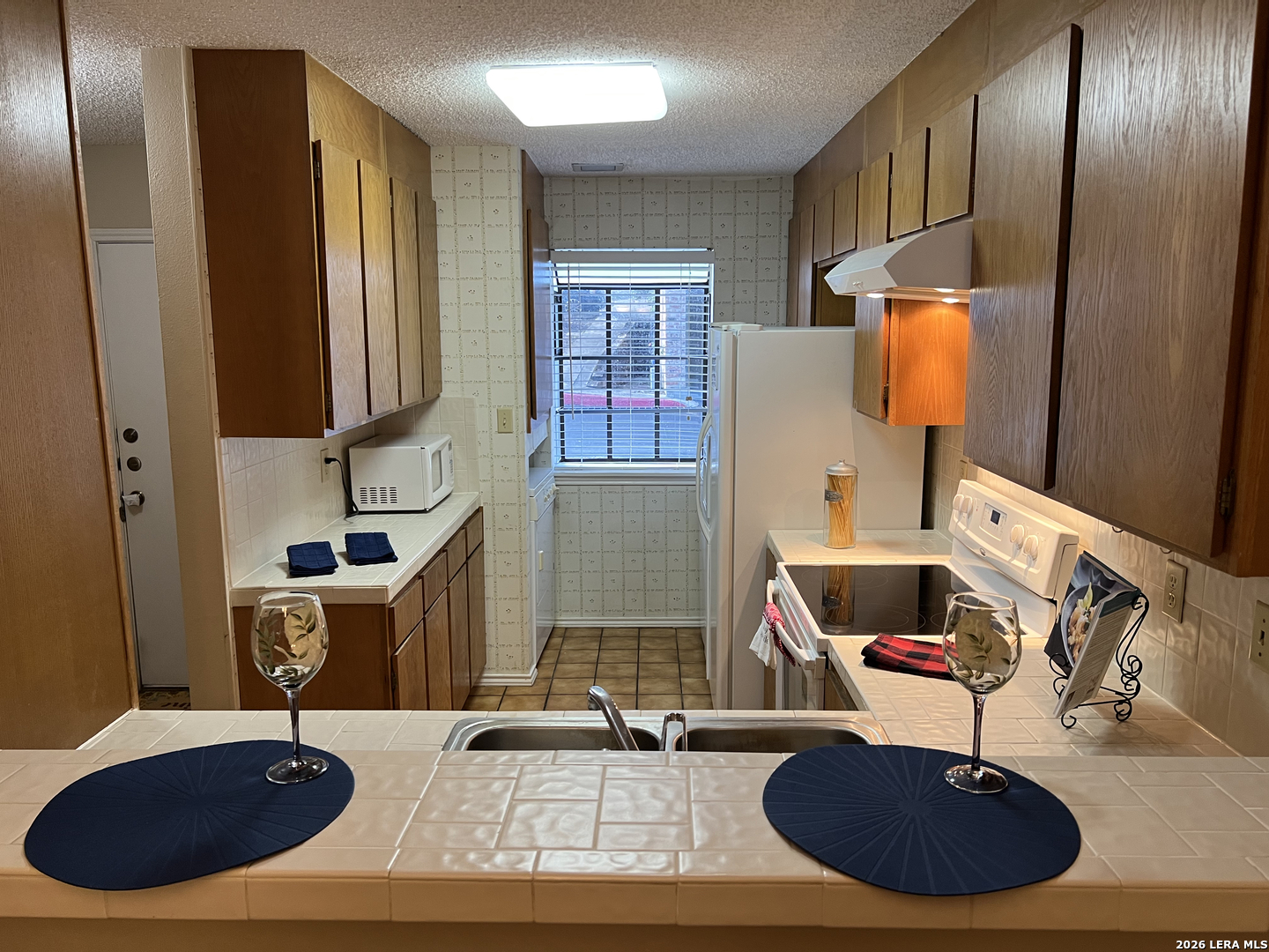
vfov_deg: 53.1
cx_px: 634
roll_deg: +0.7
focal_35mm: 26
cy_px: 476
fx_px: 953
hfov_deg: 67.3
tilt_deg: -8.9
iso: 80
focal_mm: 5.7
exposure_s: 1/60
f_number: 1.5
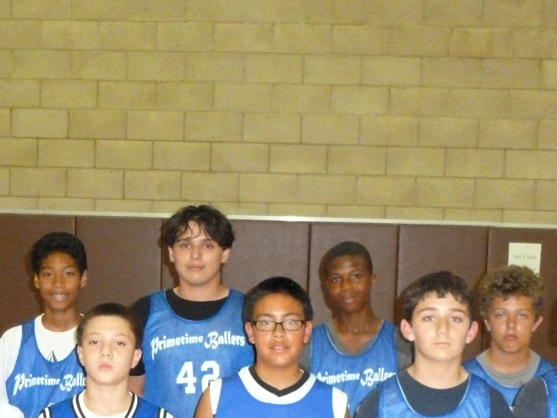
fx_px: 1014
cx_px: 232
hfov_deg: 30.7
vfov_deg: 22.8
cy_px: 369
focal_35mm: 63
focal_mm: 5.9
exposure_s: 1/60
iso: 1000
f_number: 3.6
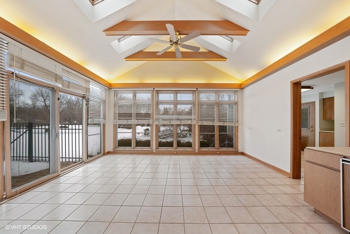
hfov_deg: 112.6
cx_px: 175
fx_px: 117
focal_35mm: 12
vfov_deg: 90.0
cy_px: 117
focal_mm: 12
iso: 400
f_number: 8
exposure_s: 1/13
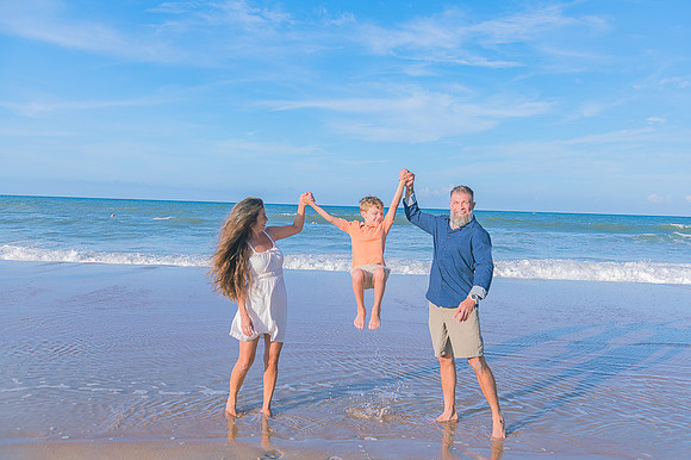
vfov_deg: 38.8
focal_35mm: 34
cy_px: 230
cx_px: 346
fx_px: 652
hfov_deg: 55.8
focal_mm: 34
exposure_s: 1/200
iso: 100
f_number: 4
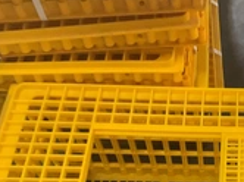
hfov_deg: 26.3
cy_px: 205
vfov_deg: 19.9
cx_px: 244
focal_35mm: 70
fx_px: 493
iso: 125
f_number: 1.8
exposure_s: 1/60
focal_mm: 3
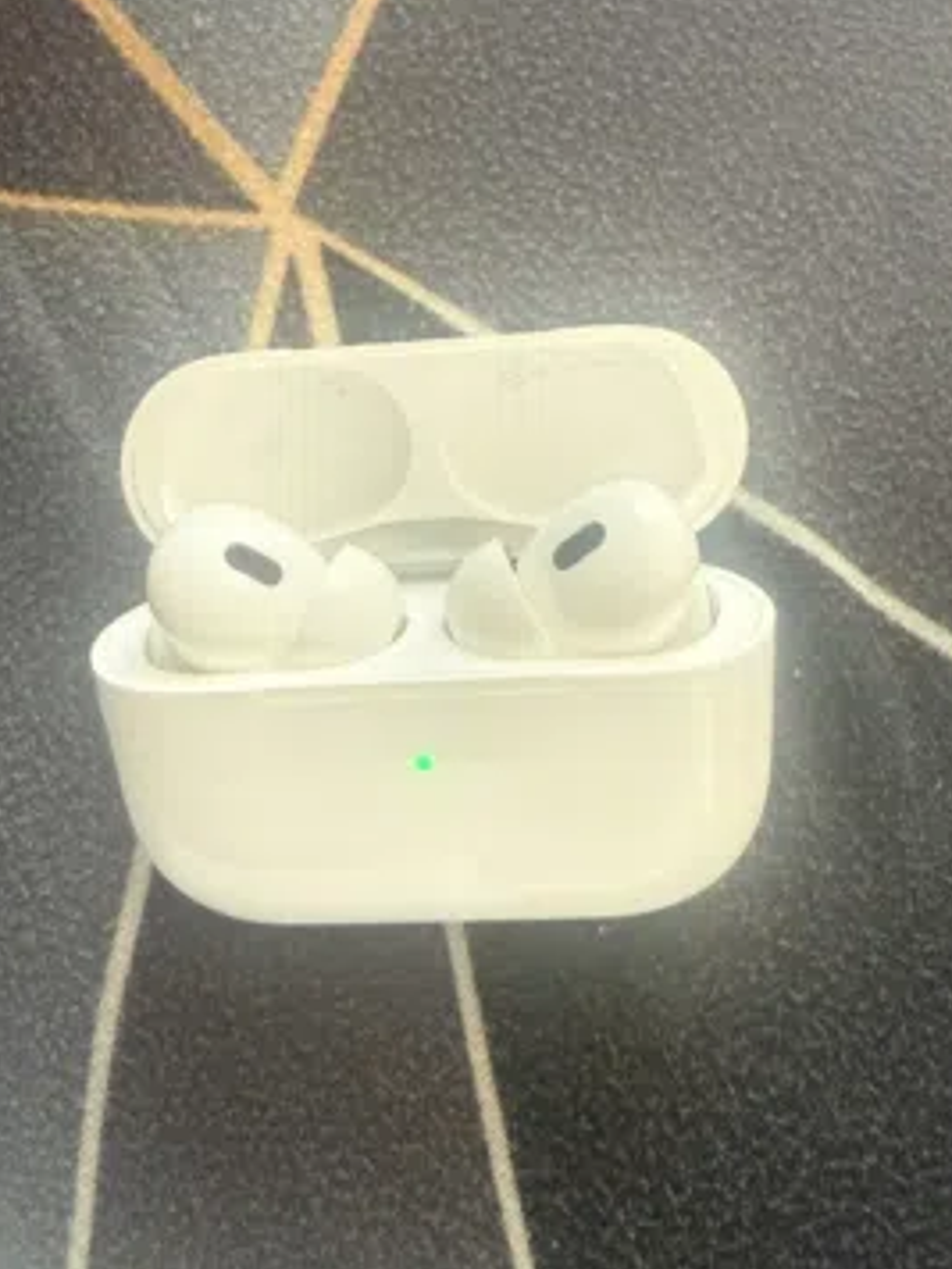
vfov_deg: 65.2
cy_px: 570
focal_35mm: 27
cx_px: 456
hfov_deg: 51.3
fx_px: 990
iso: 500
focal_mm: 2.22
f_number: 2.2
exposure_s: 1/60
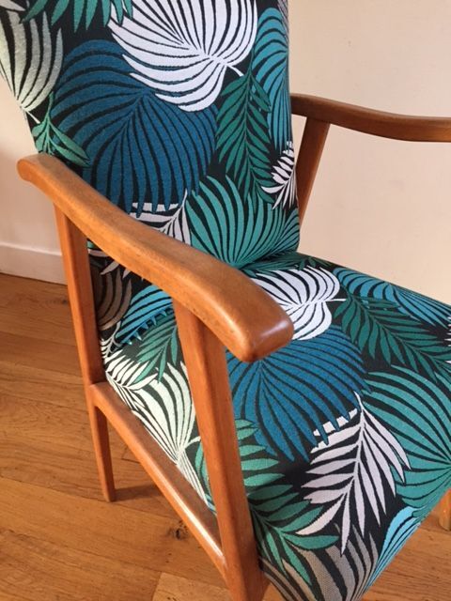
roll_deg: -1.6
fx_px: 504
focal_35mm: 29
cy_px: 300
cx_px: 226
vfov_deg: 61.7
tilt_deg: -37.3
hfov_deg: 48.2
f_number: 2.2
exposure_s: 1/33
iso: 200
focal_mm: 4.15
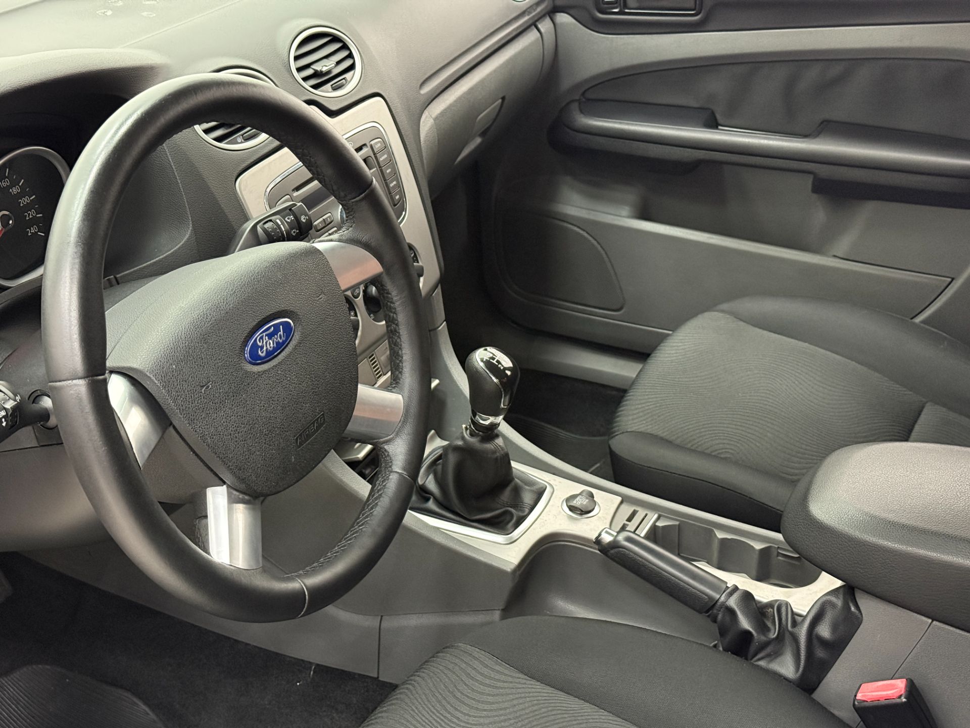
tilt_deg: -28.7
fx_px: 1345
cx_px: 485
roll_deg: +0.1
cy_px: 364
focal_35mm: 48
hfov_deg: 39.7
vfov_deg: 30.3
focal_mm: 6.76
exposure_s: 1/30
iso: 500
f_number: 1.78
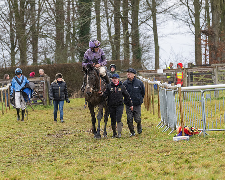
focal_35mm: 304
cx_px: 116
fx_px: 2025
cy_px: 90
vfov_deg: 5.1
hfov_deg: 6.4
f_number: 5
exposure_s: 1/500
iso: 800
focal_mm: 180
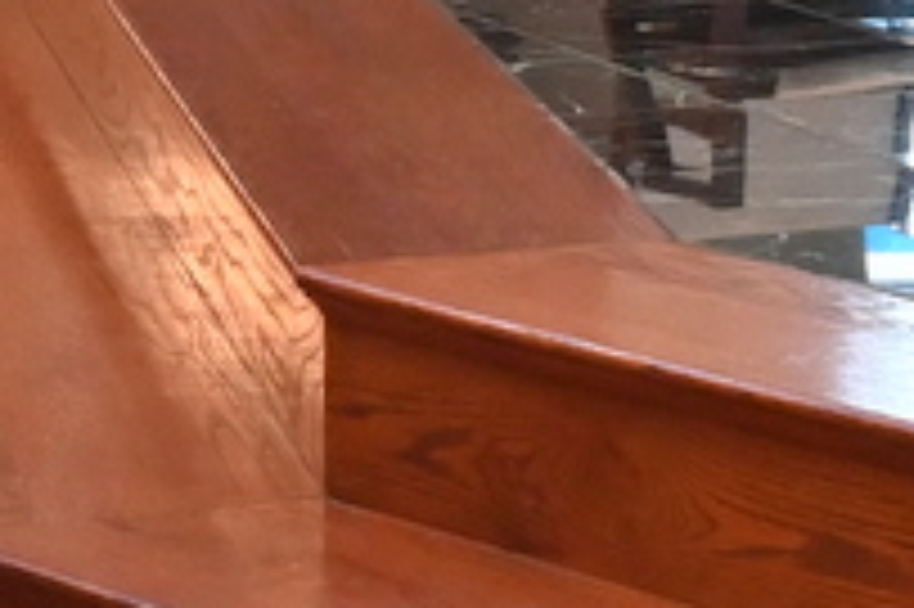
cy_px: -200
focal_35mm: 264
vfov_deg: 5.2
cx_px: 1108
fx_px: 6696
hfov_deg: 7.7
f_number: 4.8
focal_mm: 33.5
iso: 4000
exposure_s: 1/160
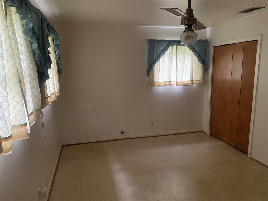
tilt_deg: -10.0
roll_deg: +0.4
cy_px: 100
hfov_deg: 67.3
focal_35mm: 26
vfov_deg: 53.1
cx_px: 134
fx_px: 201
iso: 640
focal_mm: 4.25
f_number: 1.8
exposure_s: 1/30
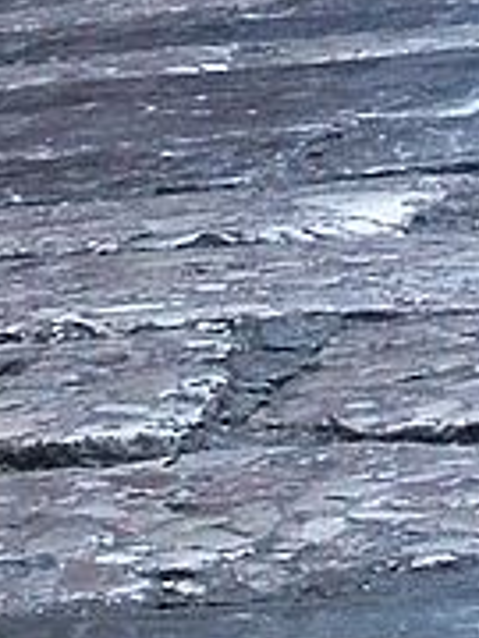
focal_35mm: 205
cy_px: -145
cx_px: 550
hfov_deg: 7.2
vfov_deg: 9.5
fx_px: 3782
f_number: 3.5
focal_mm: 6.3
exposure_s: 1/28.8
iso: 400
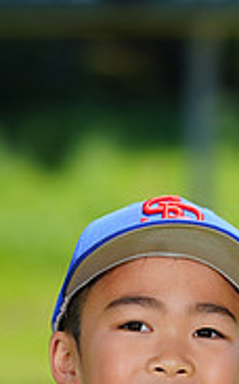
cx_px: 74
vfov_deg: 2.4
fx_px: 9067
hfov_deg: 1.5
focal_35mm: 868
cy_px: 443
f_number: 8
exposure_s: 1/250
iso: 100
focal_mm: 268
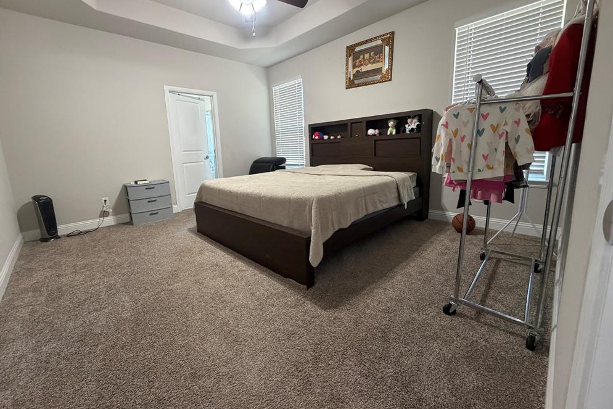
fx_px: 255
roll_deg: +2.8
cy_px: 188
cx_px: 298
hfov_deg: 100.4
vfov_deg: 77.2
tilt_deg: -8.9
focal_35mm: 15
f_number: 2.2
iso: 400
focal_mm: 2.22
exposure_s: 1/60
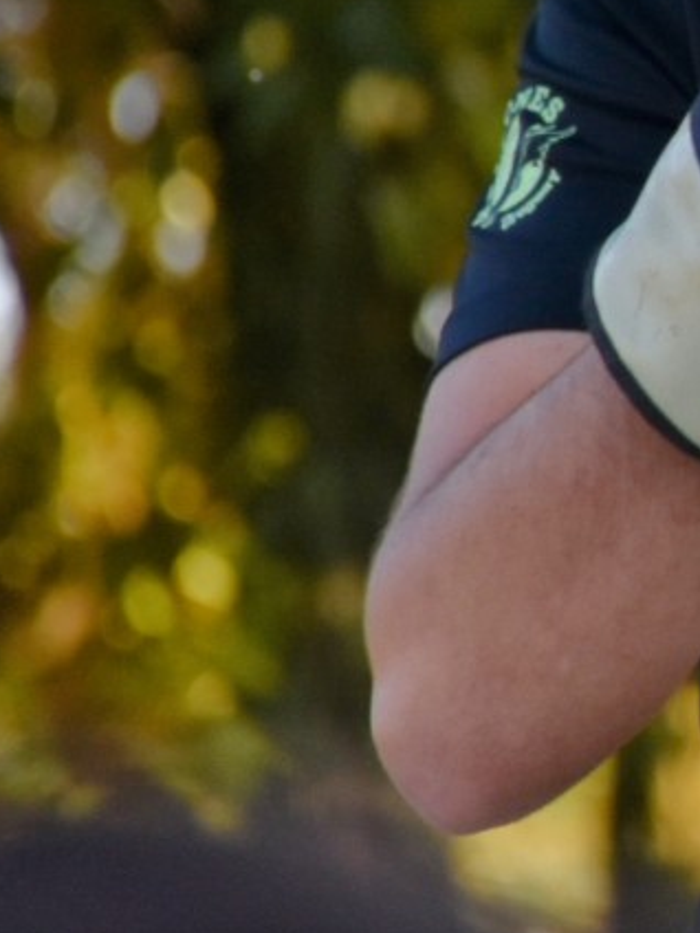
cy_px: 178
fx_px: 20815
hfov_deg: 1.9
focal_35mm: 772
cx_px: 1642
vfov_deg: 2.6
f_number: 5.6
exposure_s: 1/640
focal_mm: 140
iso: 800
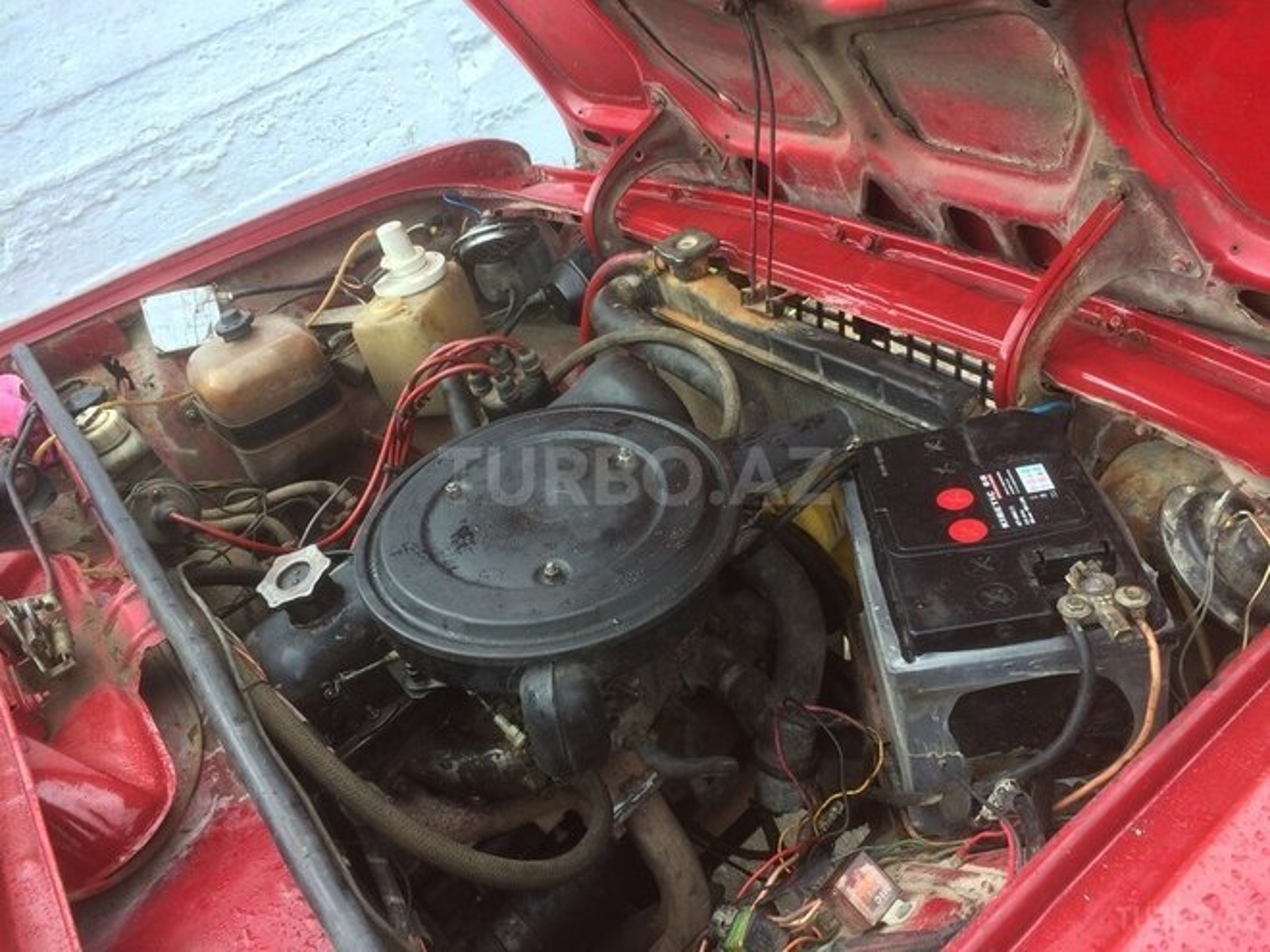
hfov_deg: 61.7
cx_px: 635
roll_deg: +18.0
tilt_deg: -38.7
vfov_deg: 48.2
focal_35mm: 29
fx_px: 1064
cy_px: 476
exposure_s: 1/100
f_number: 2.2
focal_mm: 4.15
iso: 64
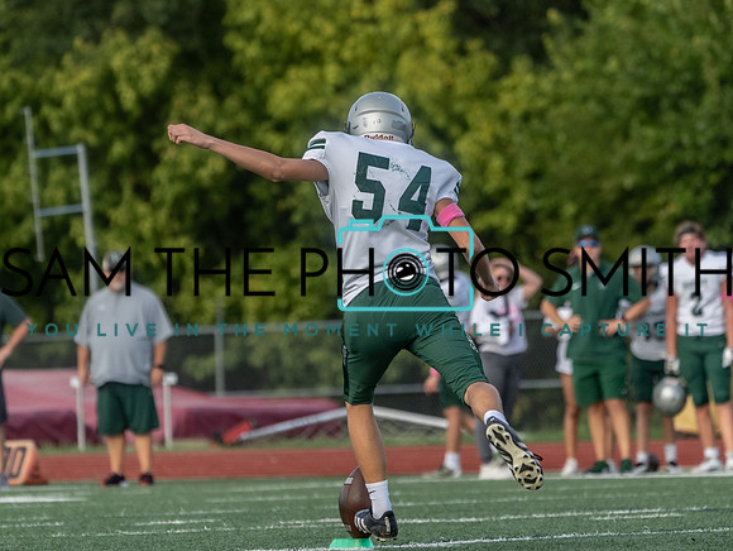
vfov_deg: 3.3
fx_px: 9629
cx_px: 418
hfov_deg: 4.4
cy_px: 272
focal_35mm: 454
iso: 1250
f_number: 8
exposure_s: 1/1250
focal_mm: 399
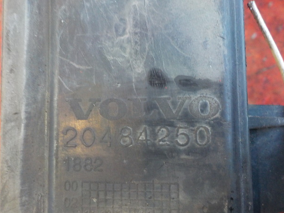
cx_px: 139
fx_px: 263
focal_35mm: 32
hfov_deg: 56.8
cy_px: 104
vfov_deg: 44.2
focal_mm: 4.1
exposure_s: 1/25
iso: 400
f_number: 3.3
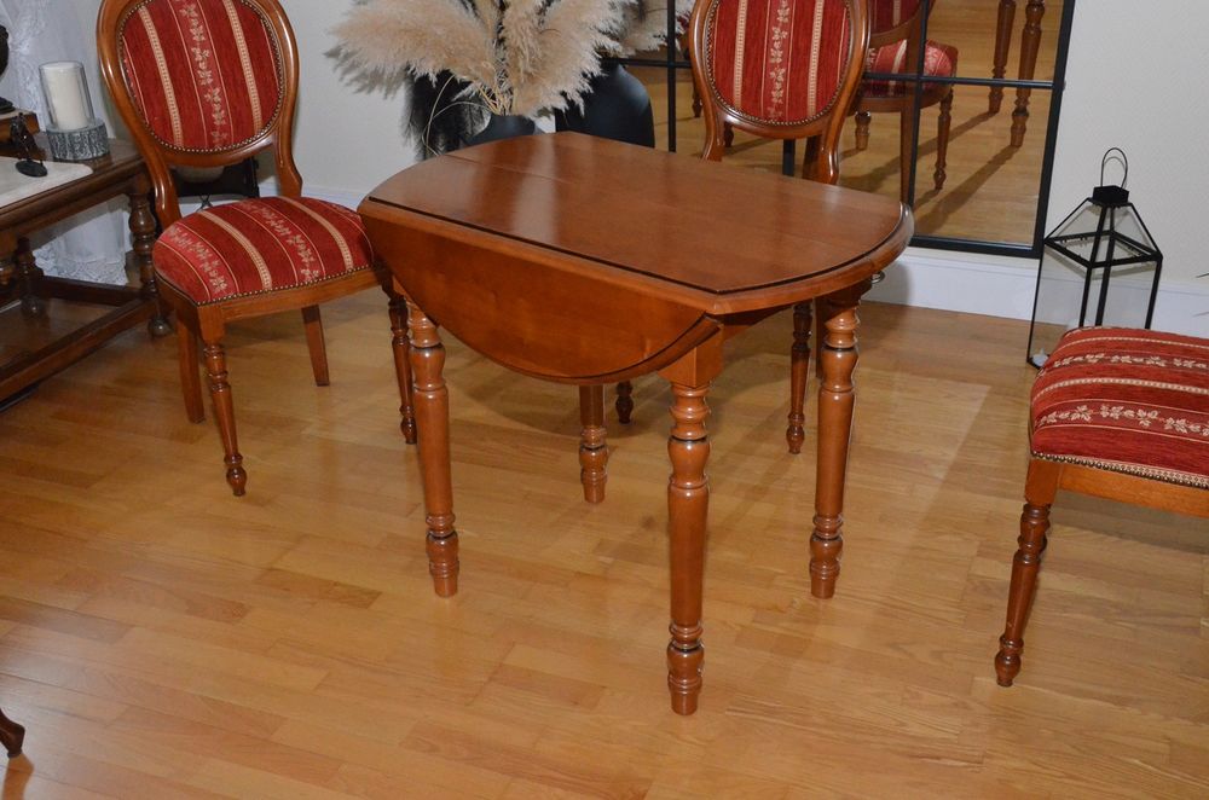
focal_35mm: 40
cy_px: 400
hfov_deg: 48.0
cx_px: 604
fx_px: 1357
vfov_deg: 32.9
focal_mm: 27
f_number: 11
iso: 5000
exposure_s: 1/60
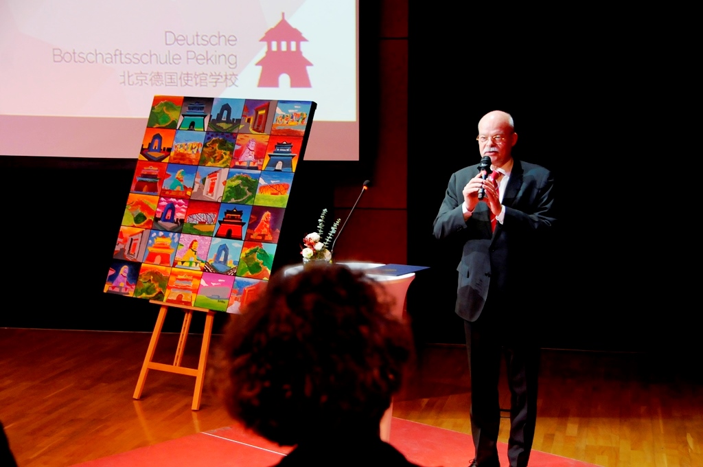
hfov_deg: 31.9
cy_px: 234
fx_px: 1229
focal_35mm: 63
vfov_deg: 21.5
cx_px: 352
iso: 1600
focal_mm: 42
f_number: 5.6
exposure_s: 1/30
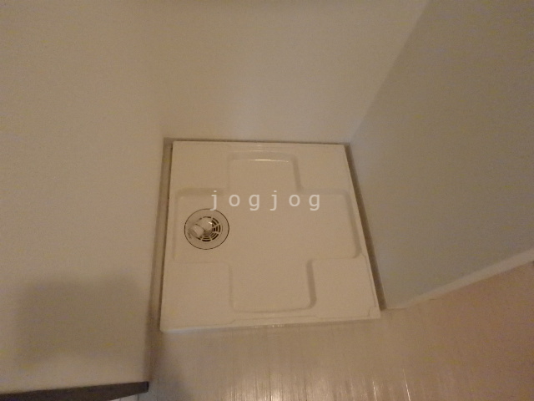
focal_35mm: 21
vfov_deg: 63.4
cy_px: 200
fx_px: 324
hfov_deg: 79.0
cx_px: 267
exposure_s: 1/320
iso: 3200
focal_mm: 3.7
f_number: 3.5
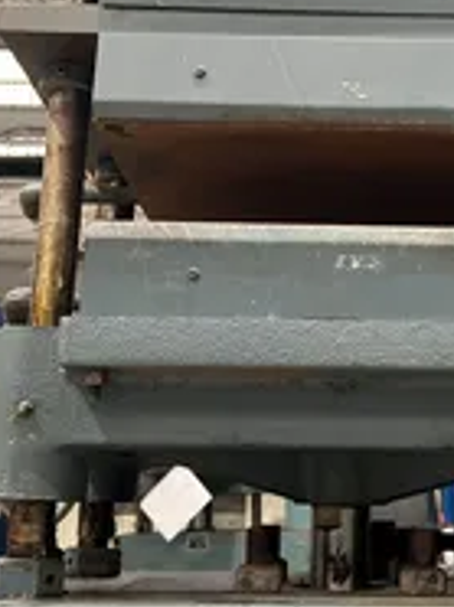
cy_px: 235
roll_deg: -0.8
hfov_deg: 25.7
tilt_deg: +15.3
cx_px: 340
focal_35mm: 56
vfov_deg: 34.2
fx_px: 982
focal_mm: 5.7
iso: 250
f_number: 1.5
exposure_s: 1/60
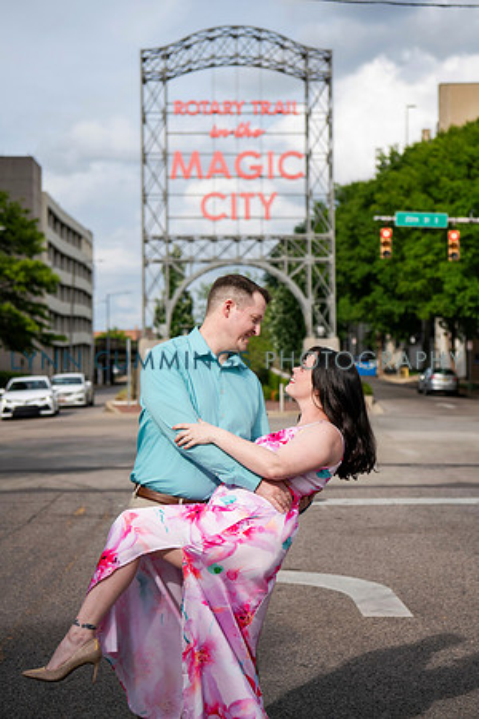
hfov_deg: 22.6
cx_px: 240
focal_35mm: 60
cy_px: 360
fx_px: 1197
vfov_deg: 33.4
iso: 200
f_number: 4
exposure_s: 1/2500
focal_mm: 60
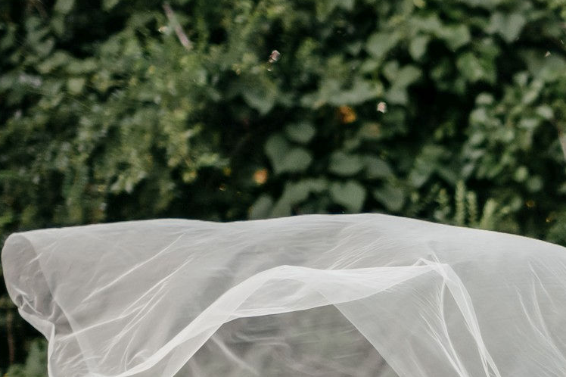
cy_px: 500
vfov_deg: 5.3
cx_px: 925
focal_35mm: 260
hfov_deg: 7.7
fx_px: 4086
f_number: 1.8
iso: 250
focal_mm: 50
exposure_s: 1/400
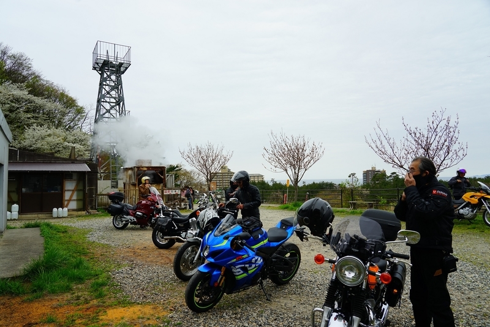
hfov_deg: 73.7
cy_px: 164
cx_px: 245
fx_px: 327
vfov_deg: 53.2
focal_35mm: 24
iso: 100
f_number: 9.5
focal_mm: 24
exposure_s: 1/125
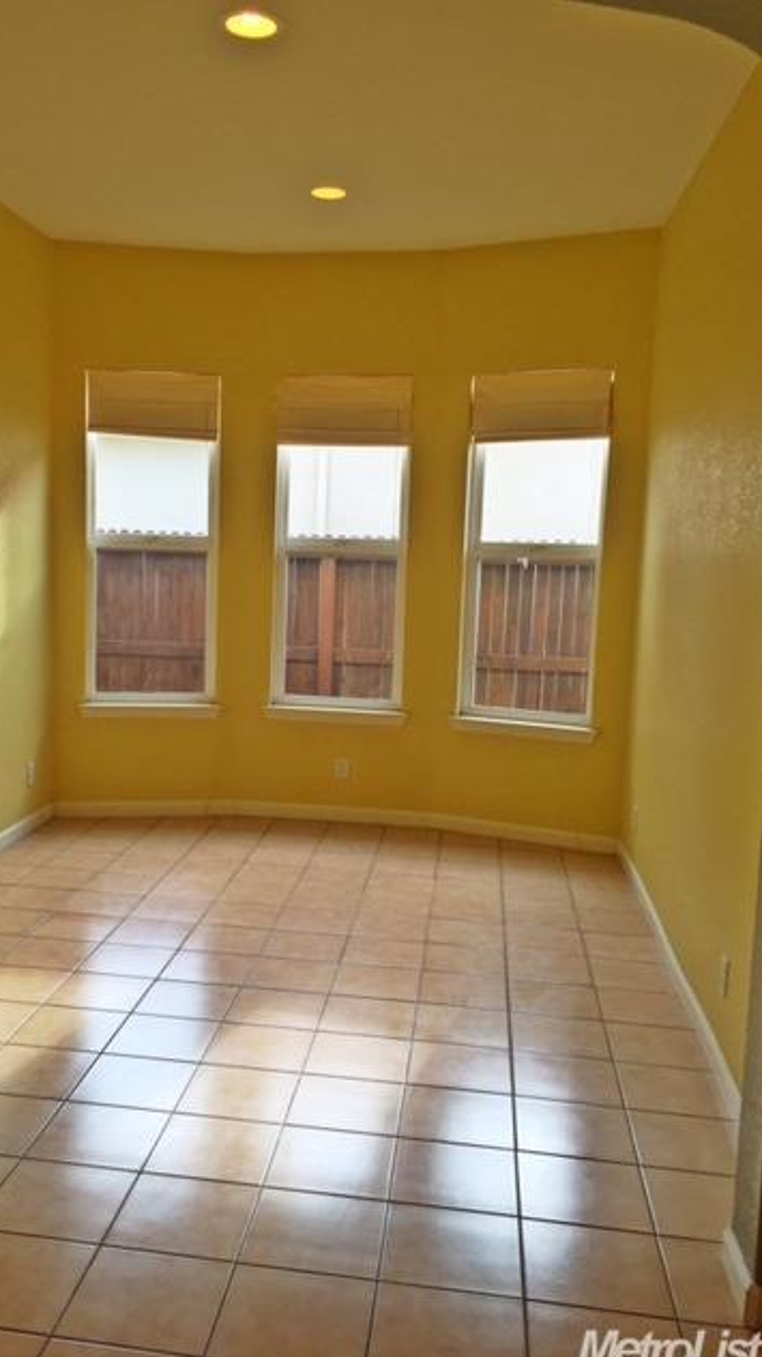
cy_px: 685
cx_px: 277
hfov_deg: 36.4
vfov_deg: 61.0
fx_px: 1151
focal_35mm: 32
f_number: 2.2
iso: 32
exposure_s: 1/246
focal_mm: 4.15
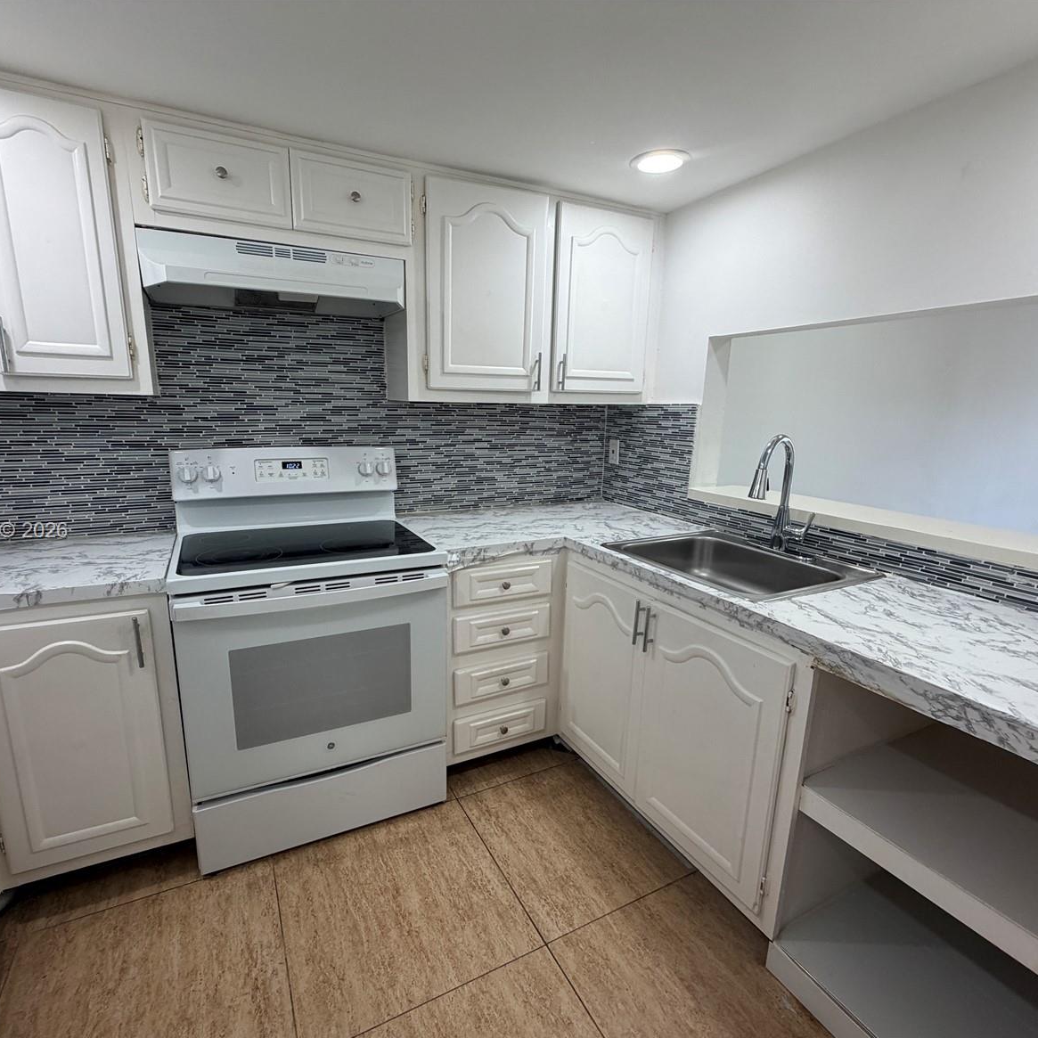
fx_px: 577
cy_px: 532
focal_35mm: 17
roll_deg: +0.8
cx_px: 503
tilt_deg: -13.9
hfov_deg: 83.9
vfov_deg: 84.0
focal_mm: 2.22
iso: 160
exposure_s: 1/120
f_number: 2.2
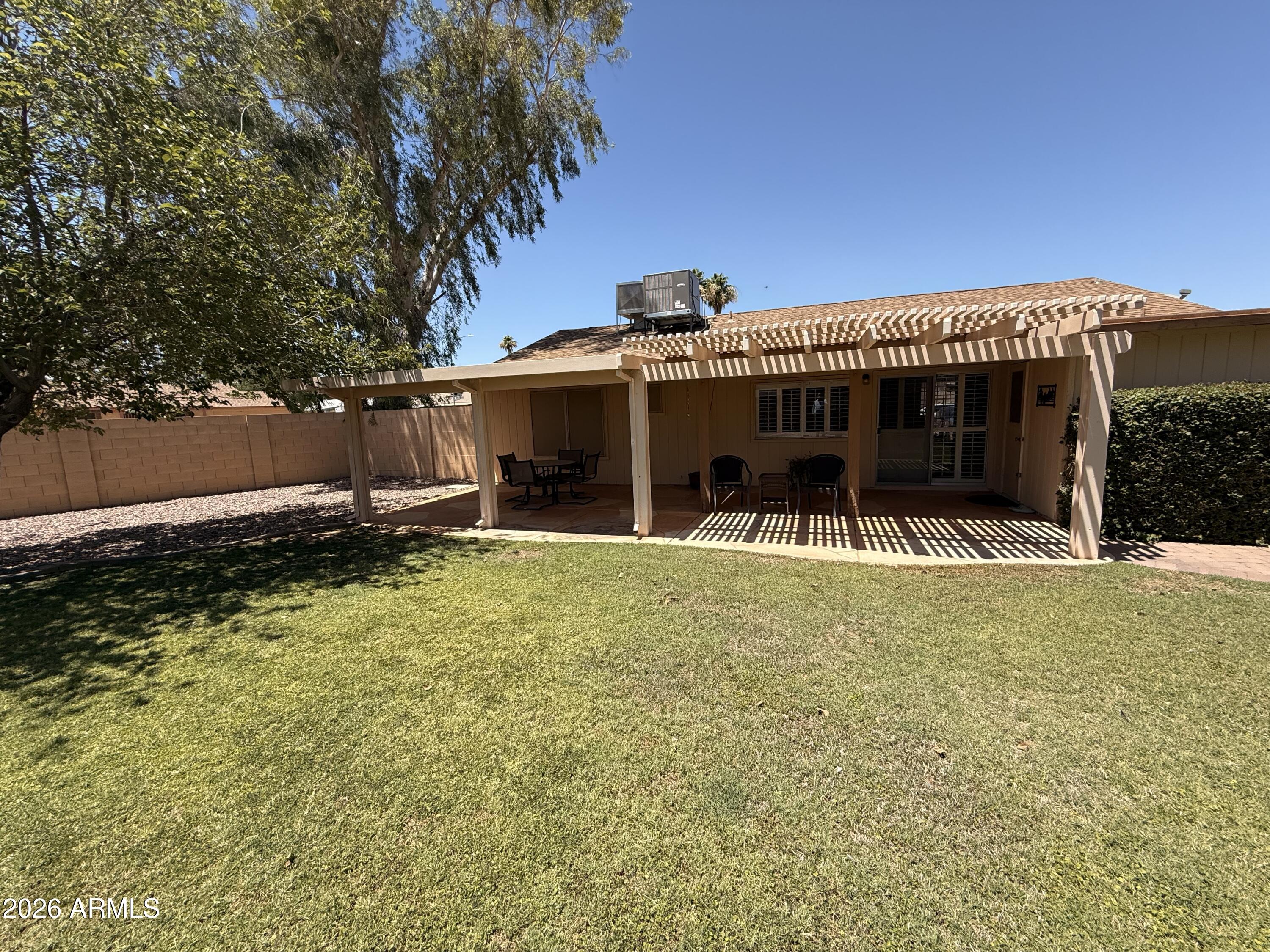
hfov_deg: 102.1
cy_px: 476
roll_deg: +2.3
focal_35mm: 14
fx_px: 514
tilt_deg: -7.9
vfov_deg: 85.7
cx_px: 635
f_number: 2.2
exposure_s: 1/1572
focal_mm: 2.22
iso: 50
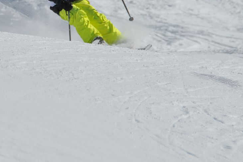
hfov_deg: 3.1
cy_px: -5
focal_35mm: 658
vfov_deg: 2.1
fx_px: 4438
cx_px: 72
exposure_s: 1/1600
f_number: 9
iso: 200
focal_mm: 200
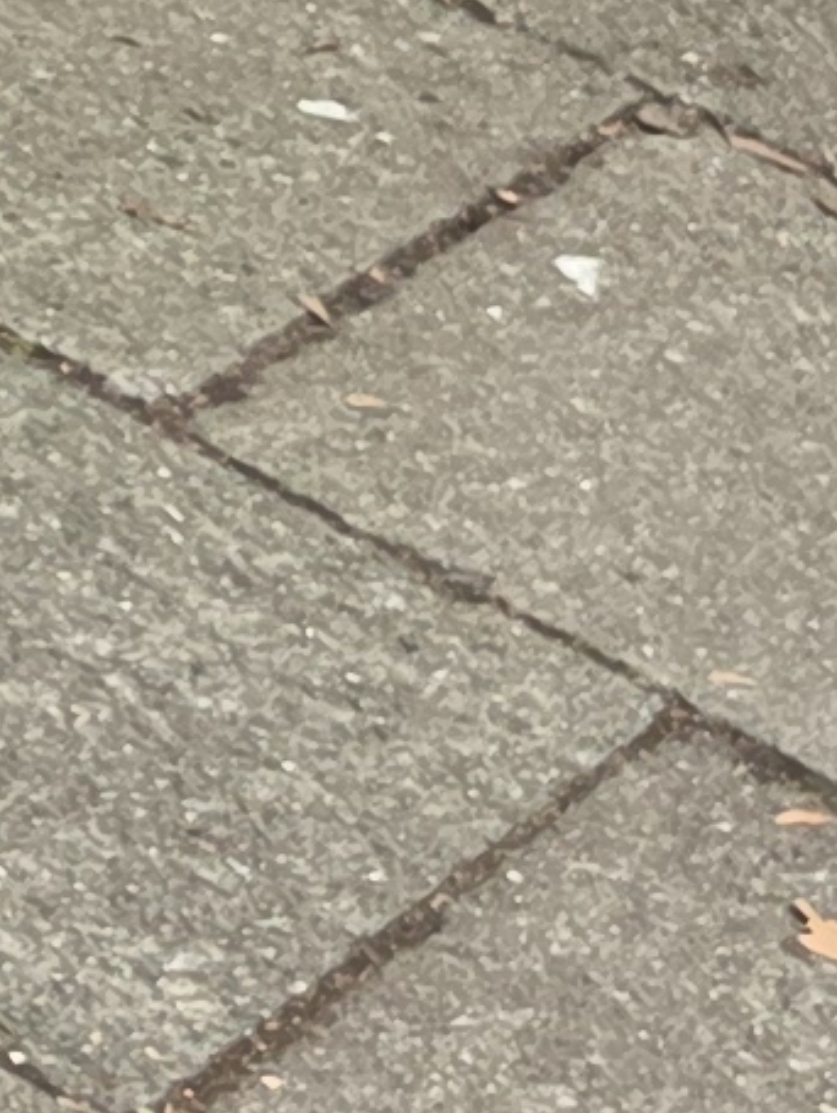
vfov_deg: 9.7
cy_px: -100
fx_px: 6503
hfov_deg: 5.1
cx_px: -3977
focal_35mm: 202
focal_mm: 6.3
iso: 125
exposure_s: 1/180
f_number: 1.7
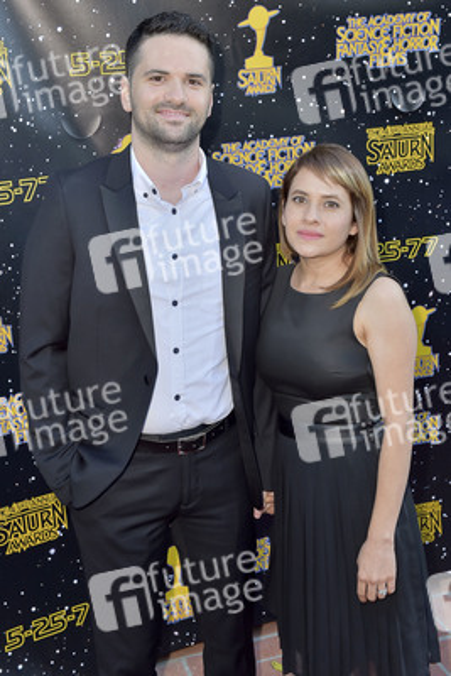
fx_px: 901
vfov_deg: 41.1
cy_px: 338
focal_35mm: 48
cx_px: 226
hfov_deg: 28.1
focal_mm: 48
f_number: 6.3
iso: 500
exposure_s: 1/320
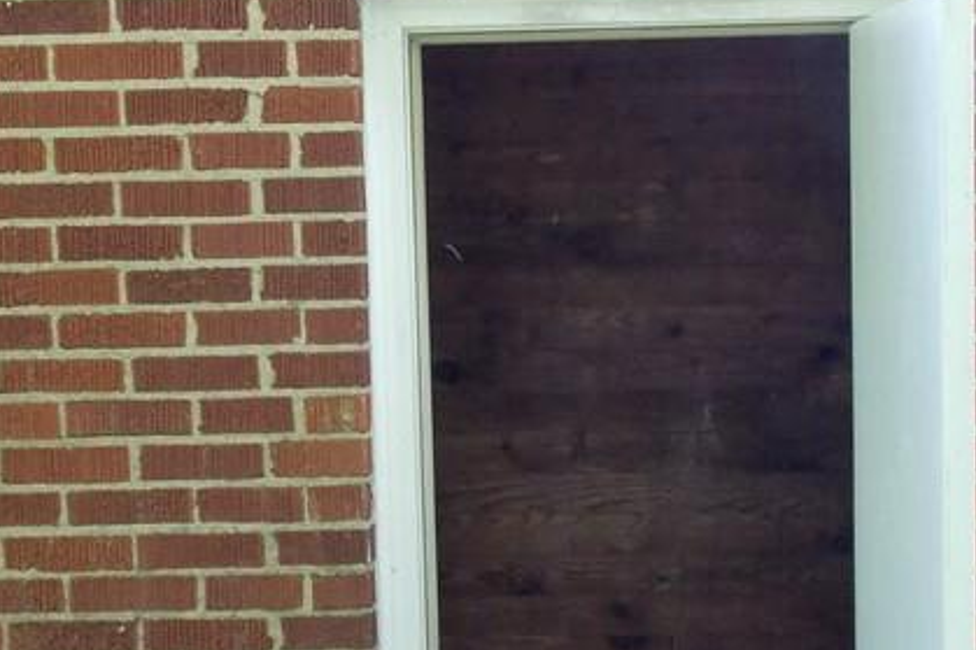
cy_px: 487
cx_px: 540
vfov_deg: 14.5
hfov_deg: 21.7
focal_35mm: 94
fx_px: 2547
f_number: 3.5
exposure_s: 1/30
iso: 250
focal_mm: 6.6
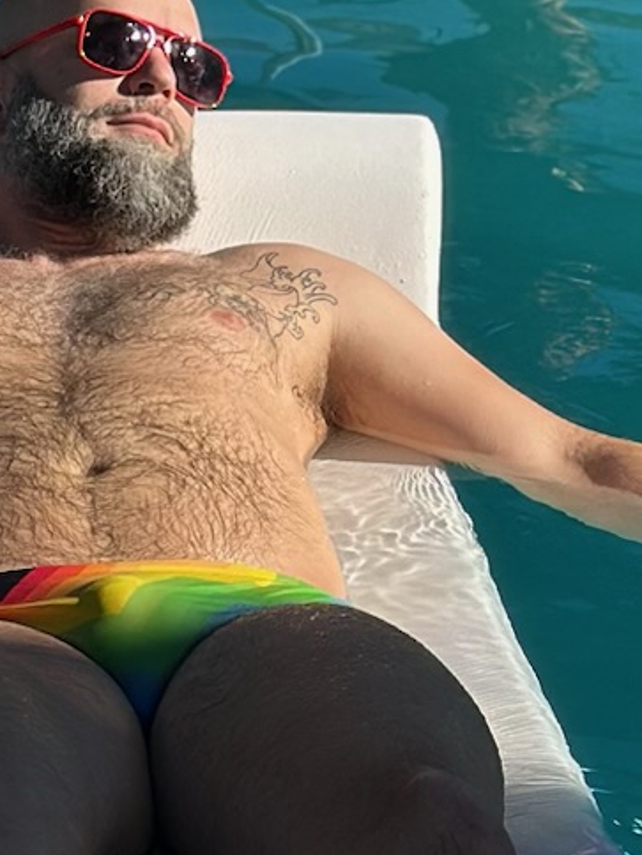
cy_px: 519
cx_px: 48
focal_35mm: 203
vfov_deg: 9.7
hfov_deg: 7.3
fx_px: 5020
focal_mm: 6.86
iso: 100
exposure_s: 1/5263
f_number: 1.78
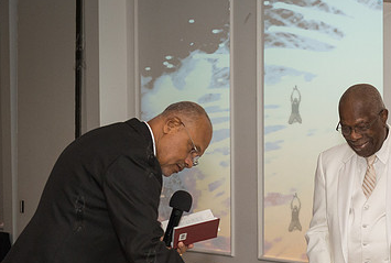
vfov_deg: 14.7
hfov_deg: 21.5
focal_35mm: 93
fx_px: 1013
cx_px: 324
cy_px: 217
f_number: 4
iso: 2500
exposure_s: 1/400
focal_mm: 52
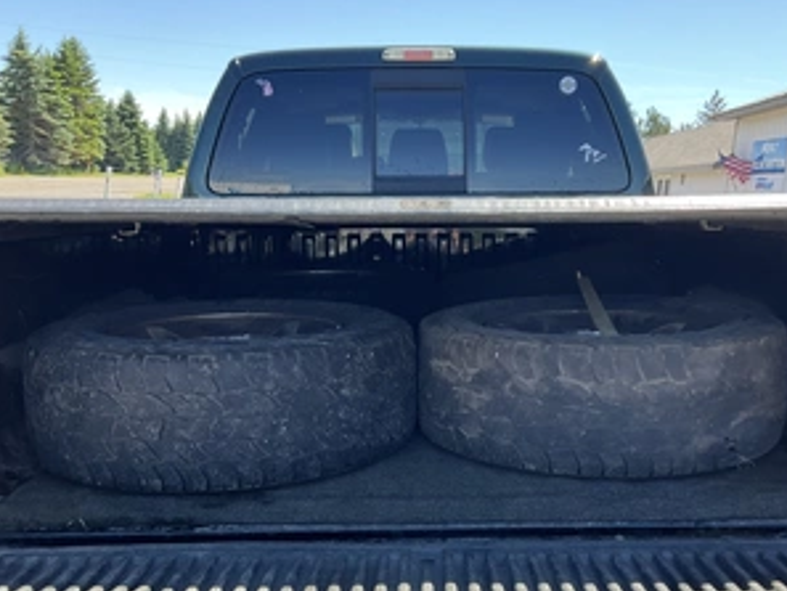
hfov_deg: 47.7
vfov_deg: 36.7
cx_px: 443
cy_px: 363
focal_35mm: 39
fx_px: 887
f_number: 1.8
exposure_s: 1/254
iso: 25
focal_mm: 3
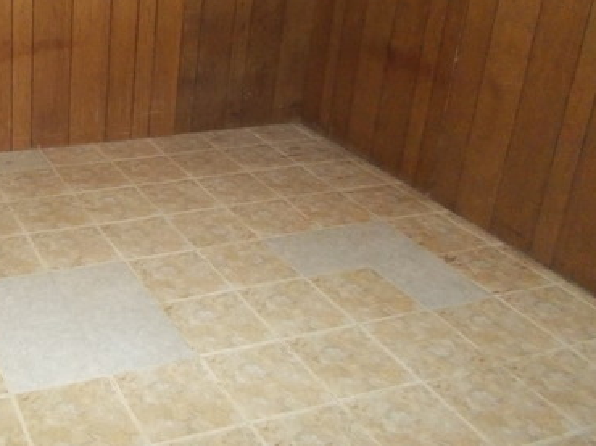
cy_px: 109
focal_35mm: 45
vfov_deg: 31.6
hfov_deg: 39.7
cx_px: 85
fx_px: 774
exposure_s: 1/25
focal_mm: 4.6
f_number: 3.2
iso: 640
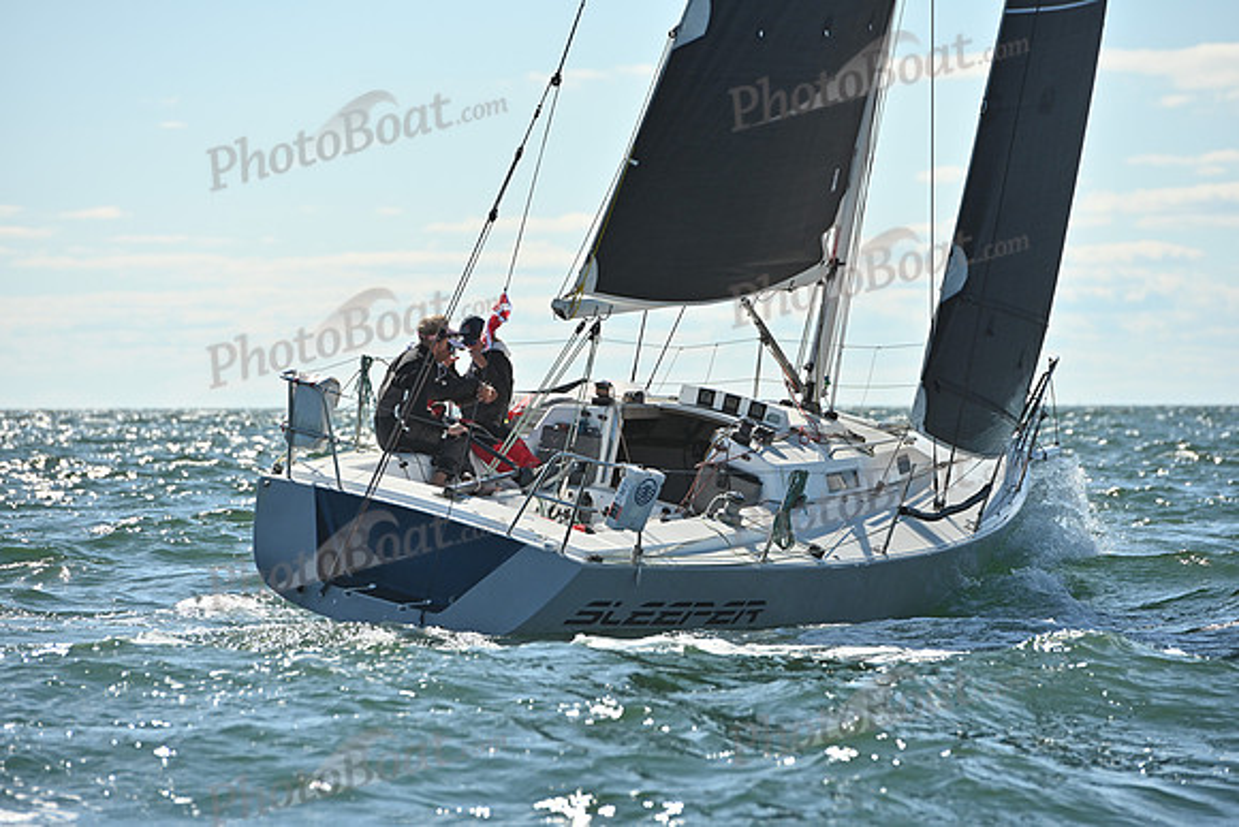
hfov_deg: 10.3
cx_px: 620
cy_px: 414
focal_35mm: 200
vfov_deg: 6.9
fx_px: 6885
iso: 320
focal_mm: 200
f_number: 6.3
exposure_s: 1/3200
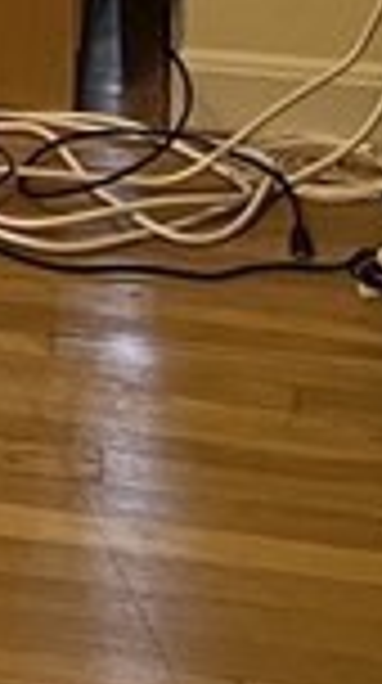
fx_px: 3455
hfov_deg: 5.8
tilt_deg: -5.3
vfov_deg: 9.9
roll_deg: -0.5
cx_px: -890
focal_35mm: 191
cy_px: -976
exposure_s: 1/60
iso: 160
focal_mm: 5.7
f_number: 1.5
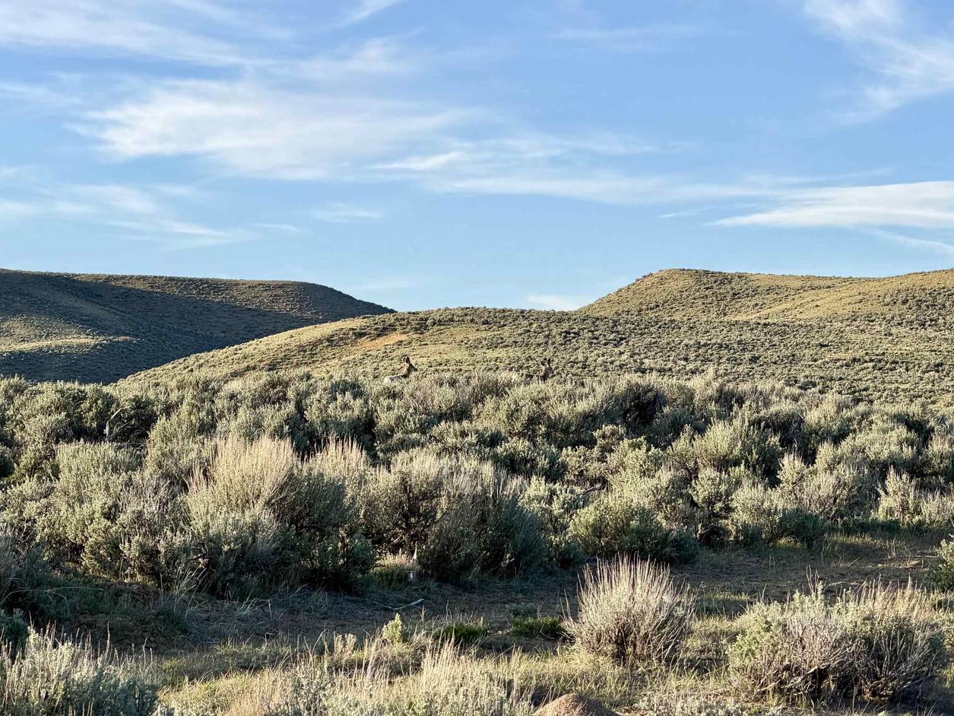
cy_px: 355
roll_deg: -1.3
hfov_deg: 19.3
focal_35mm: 102
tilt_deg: +2.5
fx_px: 2811
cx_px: 481
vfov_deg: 14.5
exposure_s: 1/554
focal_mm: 16.89
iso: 50
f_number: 2.8
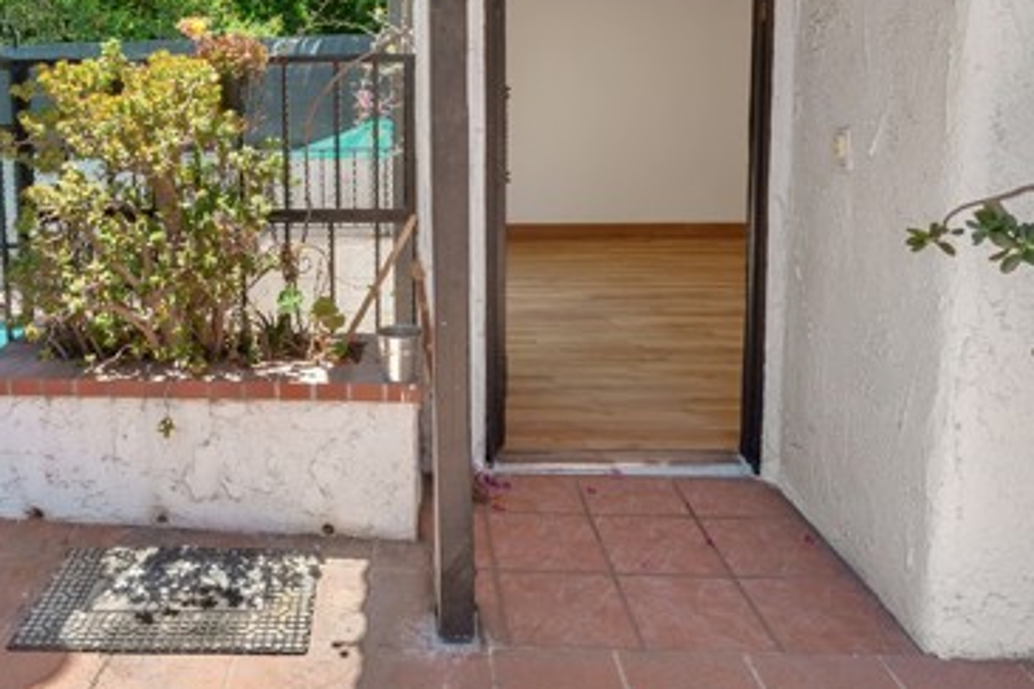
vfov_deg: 45.3
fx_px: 804
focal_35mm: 28
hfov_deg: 64.0
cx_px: 356
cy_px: 202
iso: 100
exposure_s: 1/2.5
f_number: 10
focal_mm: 16
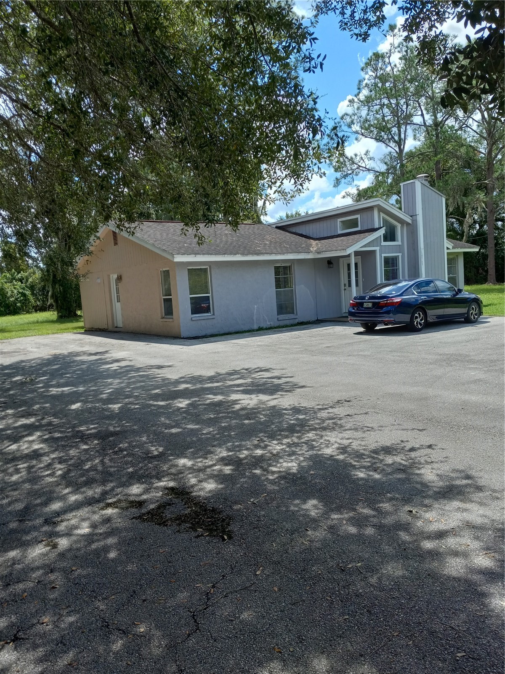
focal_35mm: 27
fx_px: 525
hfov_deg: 51.4
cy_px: 337
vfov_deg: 65.3
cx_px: 252
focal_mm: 3.94
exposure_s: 1/848
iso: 40
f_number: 1.8
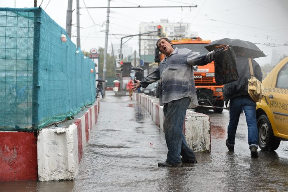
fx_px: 560
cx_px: 144
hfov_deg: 28.9
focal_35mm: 70
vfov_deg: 19.4
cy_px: 96
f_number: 4.5
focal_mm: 70
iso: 1000
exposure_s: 1/1000
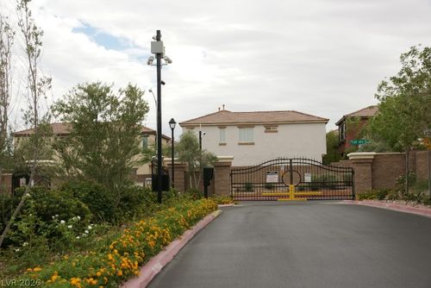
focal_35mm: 45
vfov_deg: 29.9
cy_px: 144
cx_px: 216
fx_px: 539
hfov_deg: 43.6
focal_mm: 30
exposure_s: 1/500
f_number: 5.6
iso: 200
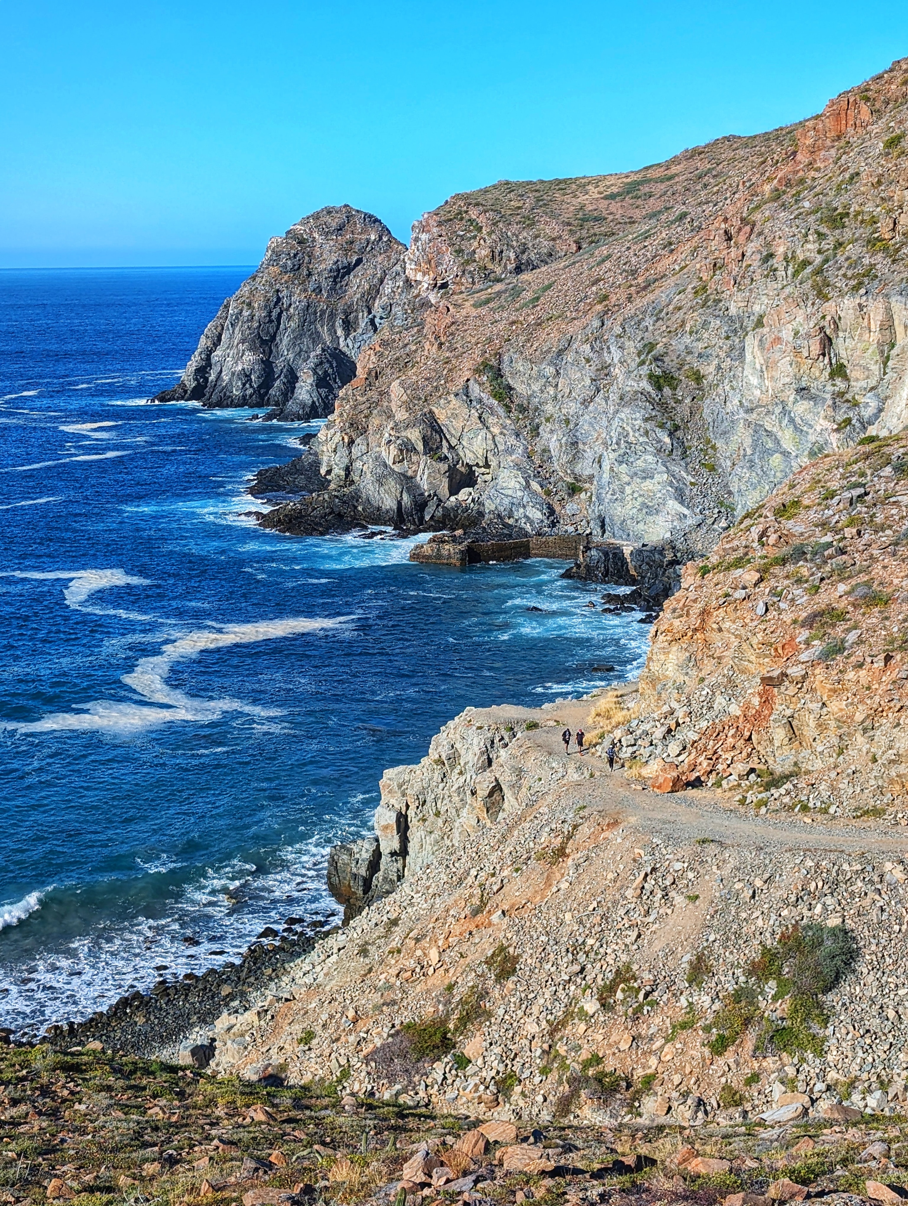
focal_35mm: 49
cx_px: 454
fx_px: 1710
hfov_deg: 29.7
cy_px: 603
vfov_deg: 38.9
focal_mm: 6.9
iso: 21
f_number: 1.68
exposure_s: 1/1359
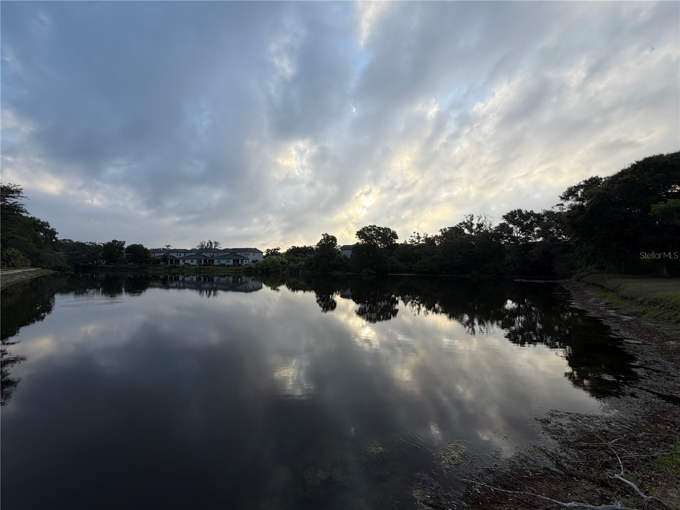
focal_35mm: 14
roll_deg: +0.2
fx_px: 275
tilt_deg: +2.8
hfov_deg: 102.1
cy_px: 255
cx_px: 340
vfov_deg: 85.7
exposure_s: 1/770
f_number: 2.2
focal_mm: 2.22
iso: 32
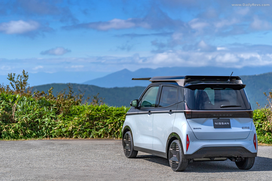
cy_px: 90
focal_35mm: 90
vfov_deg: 15.2
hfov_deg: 22.6
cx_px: 136
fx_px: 680
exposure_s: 1/4000
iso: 100
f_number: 2.8
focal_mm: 90
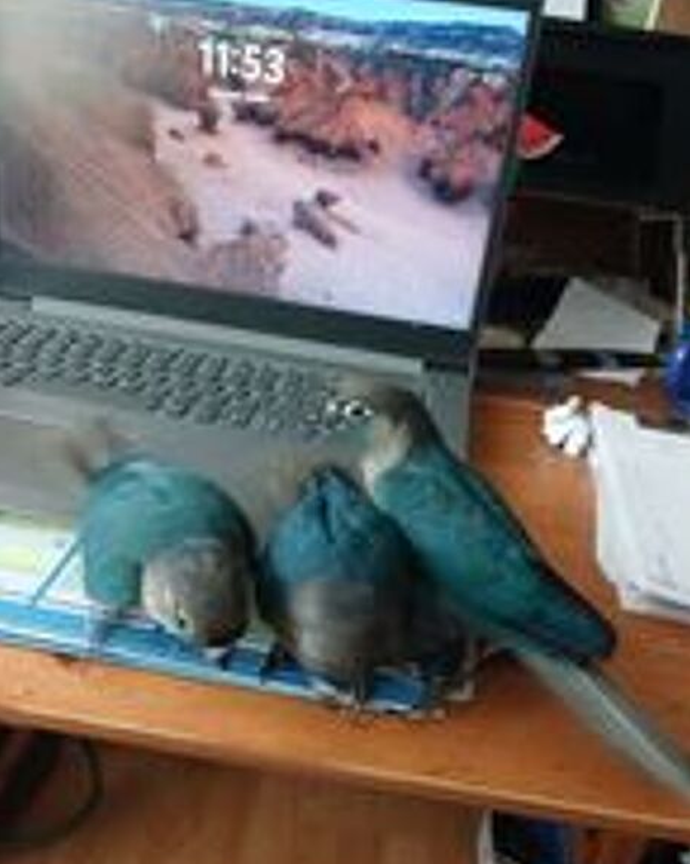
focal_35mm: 29
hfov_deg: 49.9
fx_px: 741
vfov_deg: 60.5
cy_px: 448
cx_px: 350
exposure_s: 1/25
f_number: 1.8
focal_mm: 3.98
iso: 400
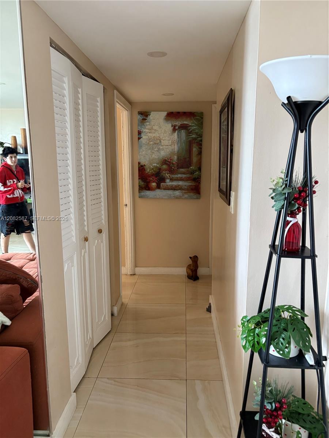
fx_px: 329
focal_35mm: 26
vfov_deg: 67.3
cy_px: 219
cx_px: 164
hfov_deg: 53.1
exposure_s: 1/60
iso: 250
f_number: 1.6
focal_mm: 5.96
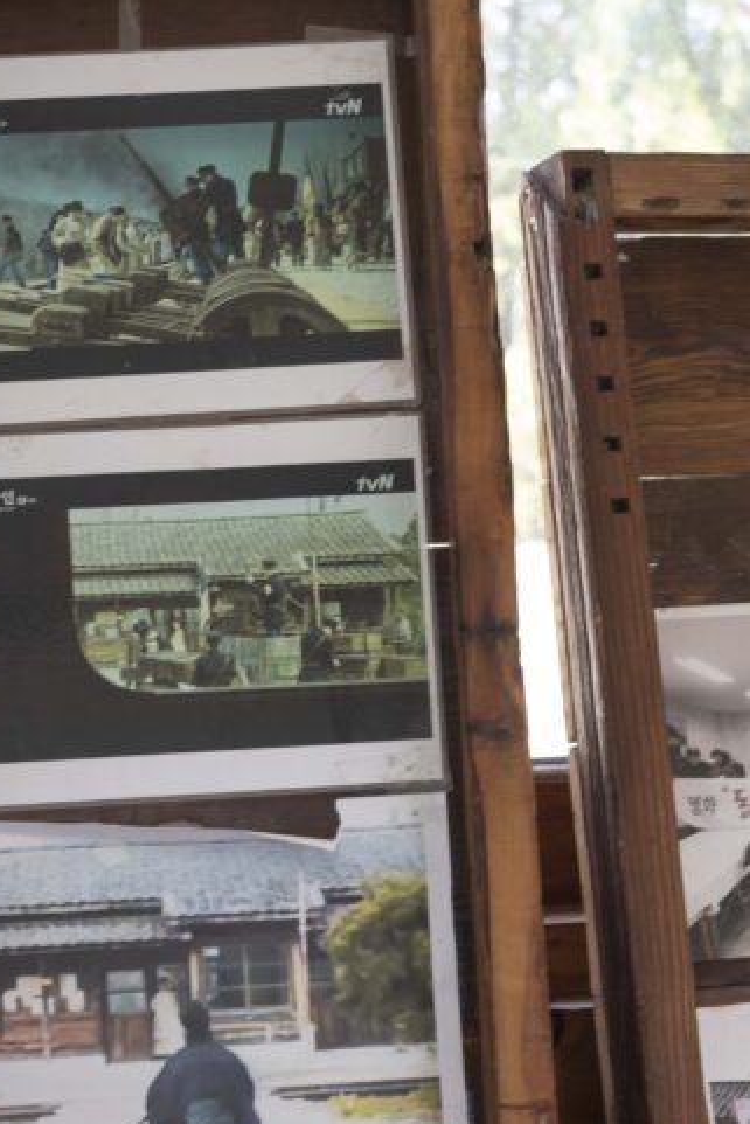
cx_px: 471
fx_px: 3060
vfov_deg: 20.6
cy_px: 890
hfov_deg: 14.0
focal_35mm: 98
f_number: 5.6
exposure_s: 1/60
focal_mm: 46
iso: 400
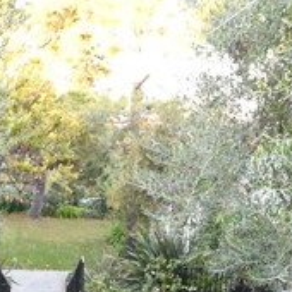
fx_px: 458
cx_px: 94
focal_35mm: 48
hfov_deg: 35.0
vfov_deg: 34.5
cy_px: 226
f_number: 6.3
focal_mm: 10
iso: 1000
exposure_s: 1/60
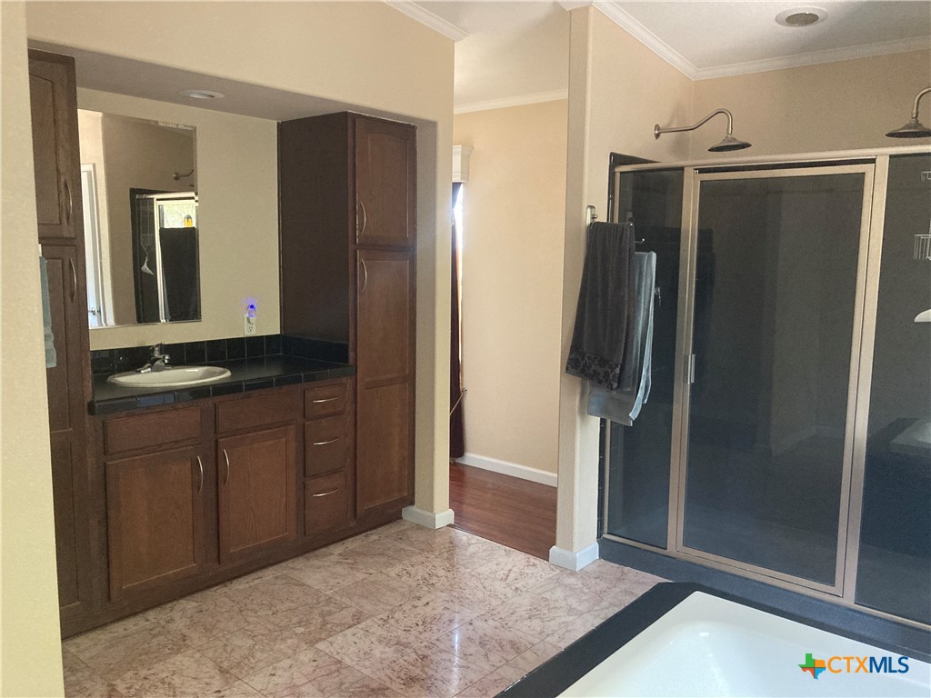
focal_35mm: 28
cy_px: 349
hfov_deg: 63.4
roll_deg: -1.2
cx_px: 466
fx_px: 753
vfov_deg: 49.7
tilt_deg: -8.3
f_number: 1.8
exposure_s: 1/39
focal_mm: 3.99
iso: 400
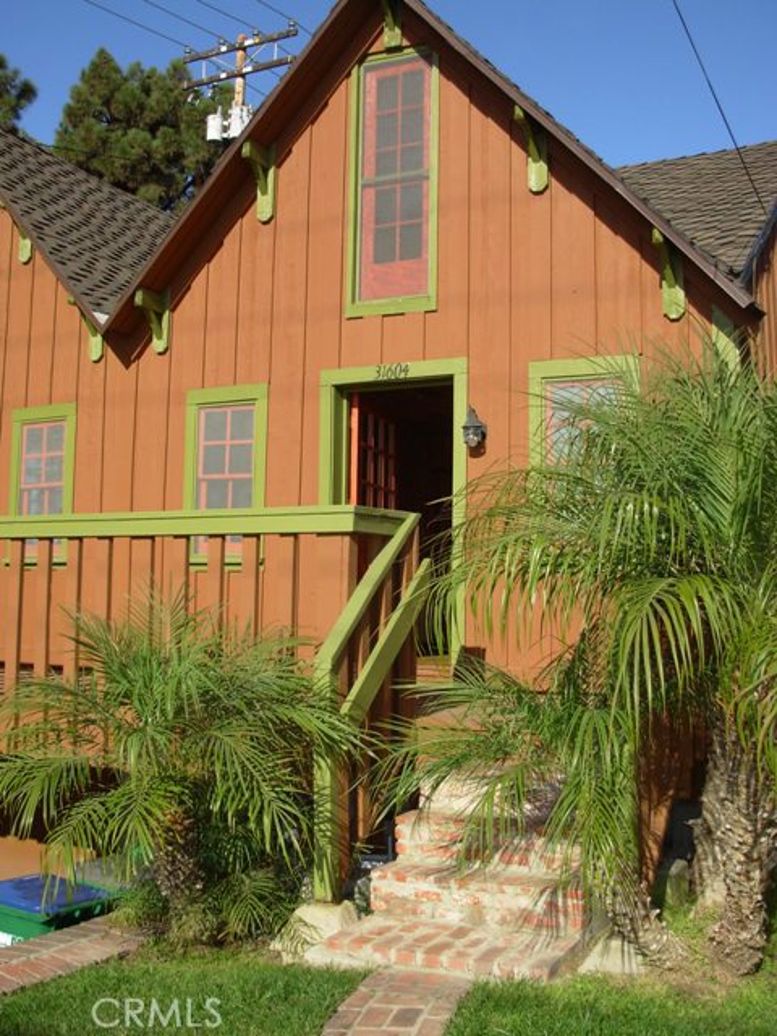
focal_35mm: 38
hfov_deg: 37.7
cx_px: 388
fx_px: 1137
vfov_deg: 49.0
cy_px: 518
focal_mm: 6.3
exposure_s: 1/1149
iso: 50
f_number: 2.9
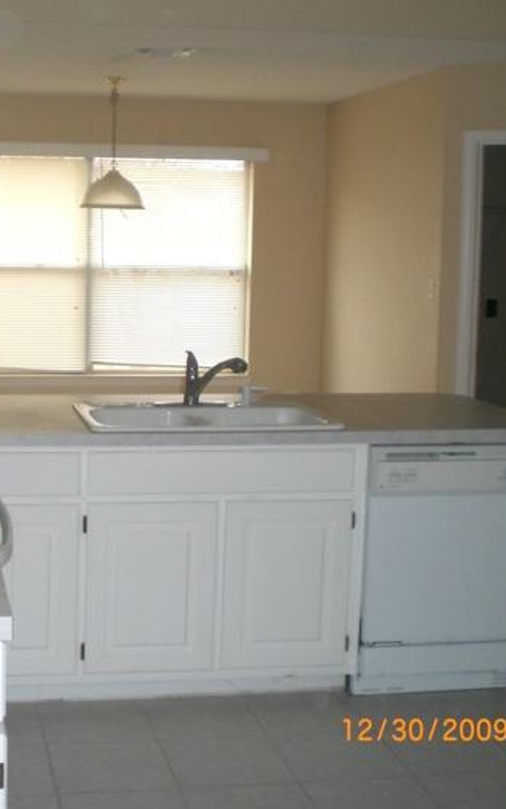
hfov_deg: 23.7
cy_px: 405
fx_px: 1192
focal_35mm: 54
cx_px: 133
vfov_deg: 37.5
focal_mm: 6.3
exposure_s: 1/60
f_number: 3.1
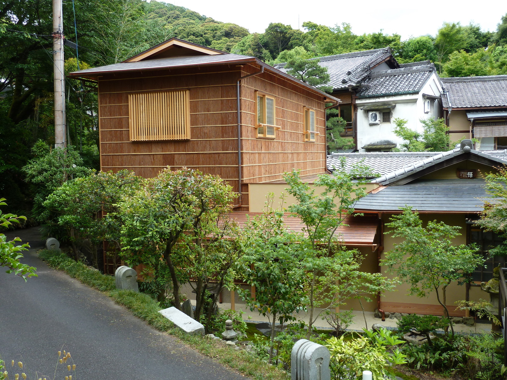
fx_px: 542
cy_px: 190
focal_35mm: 37
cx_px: 254
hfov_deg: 50.1
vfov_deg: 38.7
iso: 80
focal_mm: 6.1
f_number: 3.6
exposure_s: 1/100
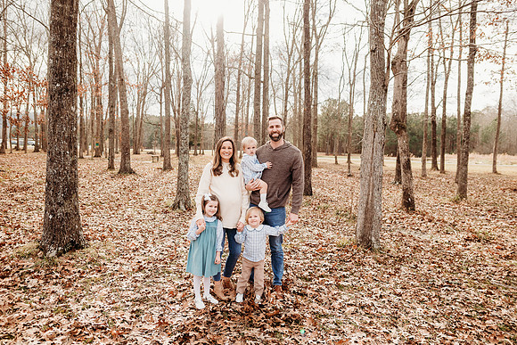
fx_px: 345
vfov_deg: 53.2
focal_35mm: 24
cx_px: 258
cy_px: 172
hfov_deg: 73.7
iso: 100
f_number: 3.2
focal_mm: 24
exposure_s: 1/250
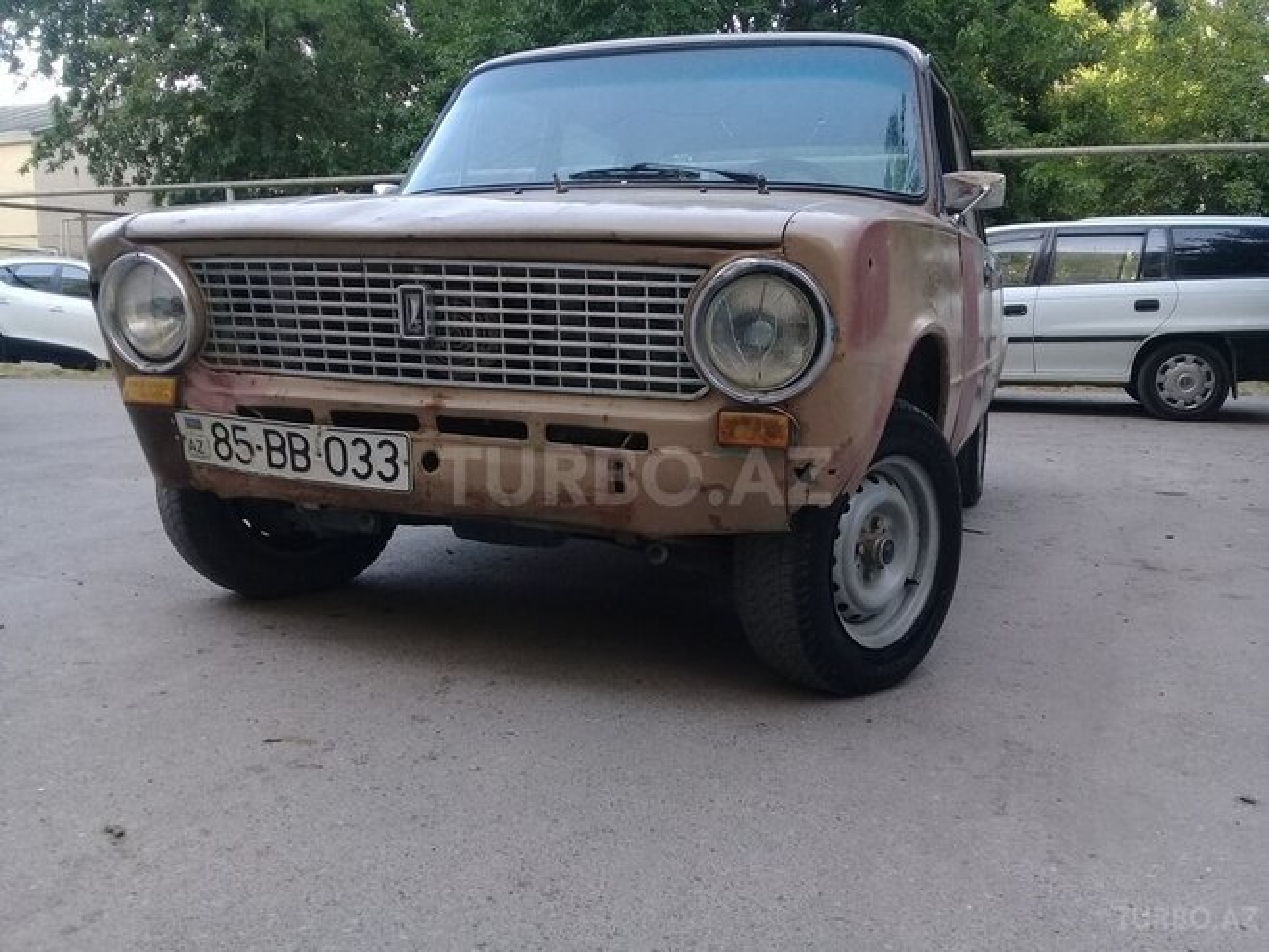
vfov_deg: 45.4
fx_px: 1136
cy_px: 476
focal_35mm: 31
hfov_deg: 58.4
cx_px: 634
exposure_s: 1/133
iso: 50
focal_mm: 3.3
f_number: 2.2
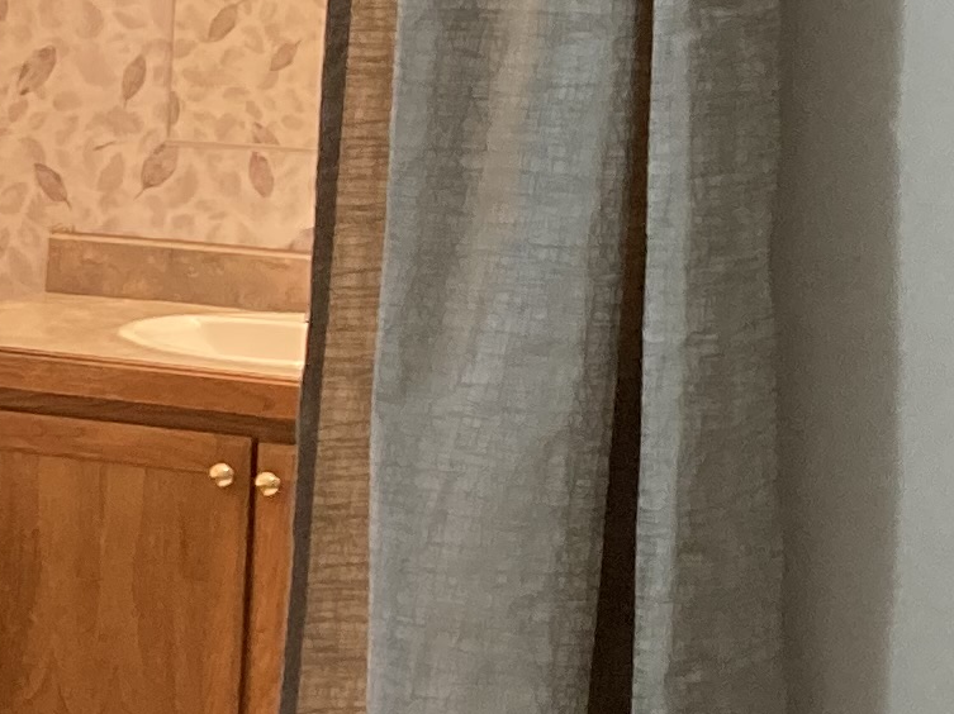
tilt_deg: -11.8
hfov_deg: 11.3
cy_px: 598
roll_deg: +2.4
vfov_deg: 9.9
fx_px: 4132
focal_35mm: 150
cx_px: -1195
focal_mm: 3.99
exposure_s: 1/60
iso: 125
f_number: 1.8
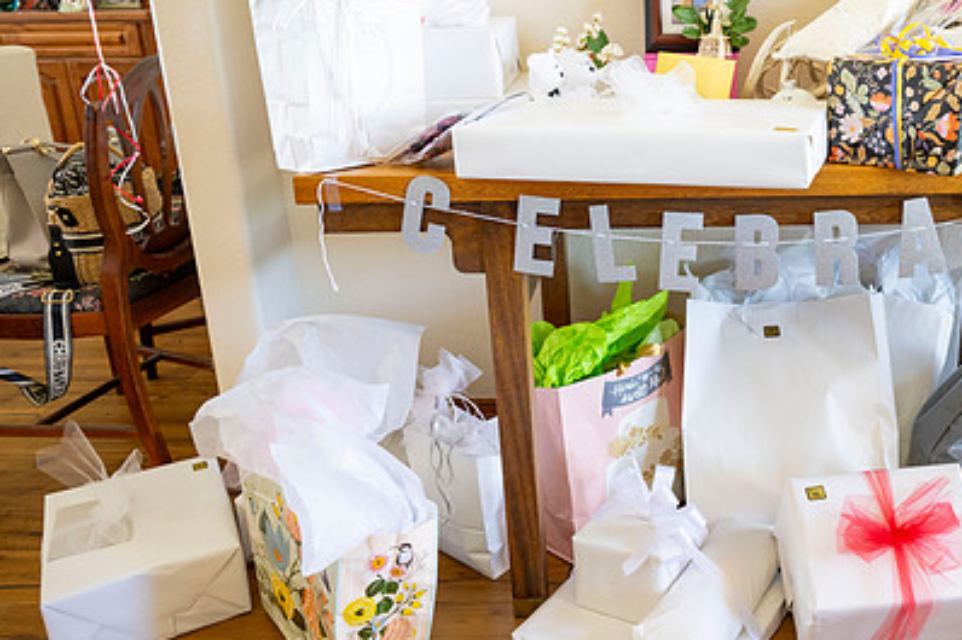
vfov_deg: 37.6
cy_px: 250
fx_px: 935
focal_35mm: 35
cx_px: 691
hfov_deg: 52.6
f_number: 4.5
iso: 800
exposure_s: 1/50
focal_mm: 24
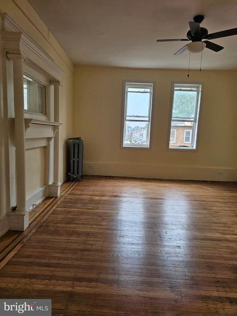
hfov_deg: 58.9
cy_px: 158
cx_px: 118
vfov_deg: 73.9
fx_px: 210
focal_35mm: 23
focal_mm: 6.3
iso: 80
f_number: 1.7
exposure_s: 1/180
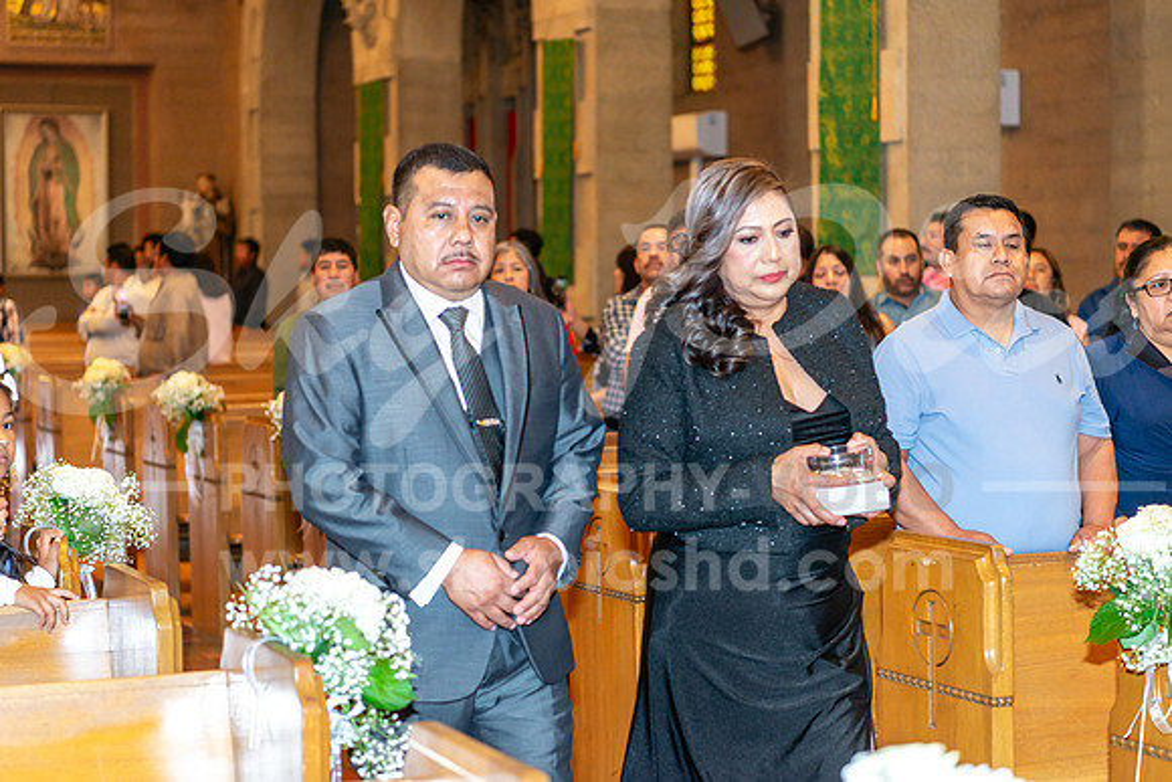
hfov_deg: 26.3
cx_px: 584
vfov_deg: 17.7
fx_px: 2512
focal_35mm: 77
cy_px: 354
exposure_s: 1/125
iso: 800
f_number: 3.2
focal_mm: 70
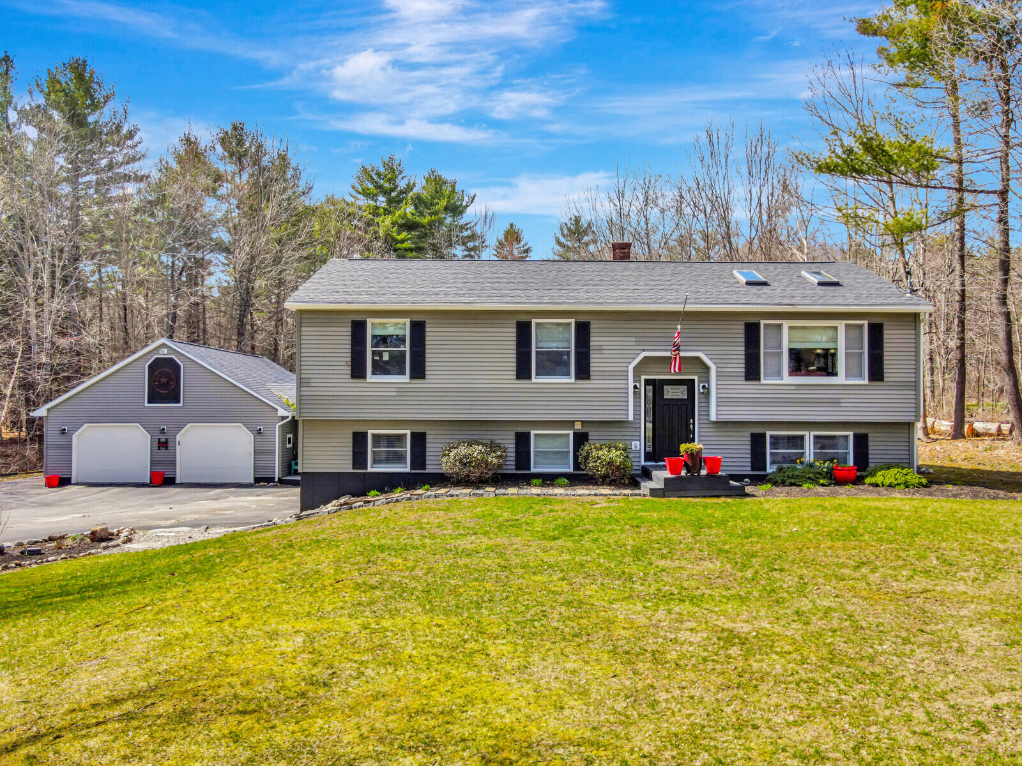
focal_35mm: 24
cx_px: 511
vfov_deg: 56.8
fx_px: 709
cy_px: 383
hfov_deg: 71.6
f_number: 2.8
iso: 200
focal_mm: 4.5
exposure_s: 1/1000
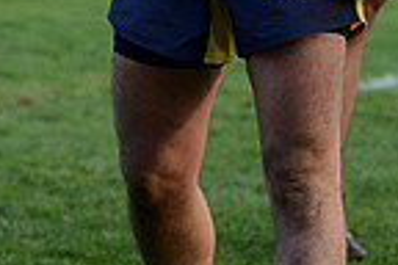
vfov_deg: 3.2
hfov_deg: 4.9
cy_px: -186
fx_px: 4665
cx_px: 69
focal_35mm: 422
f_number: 2.8
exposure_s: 1/500
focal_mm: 105
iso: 1000
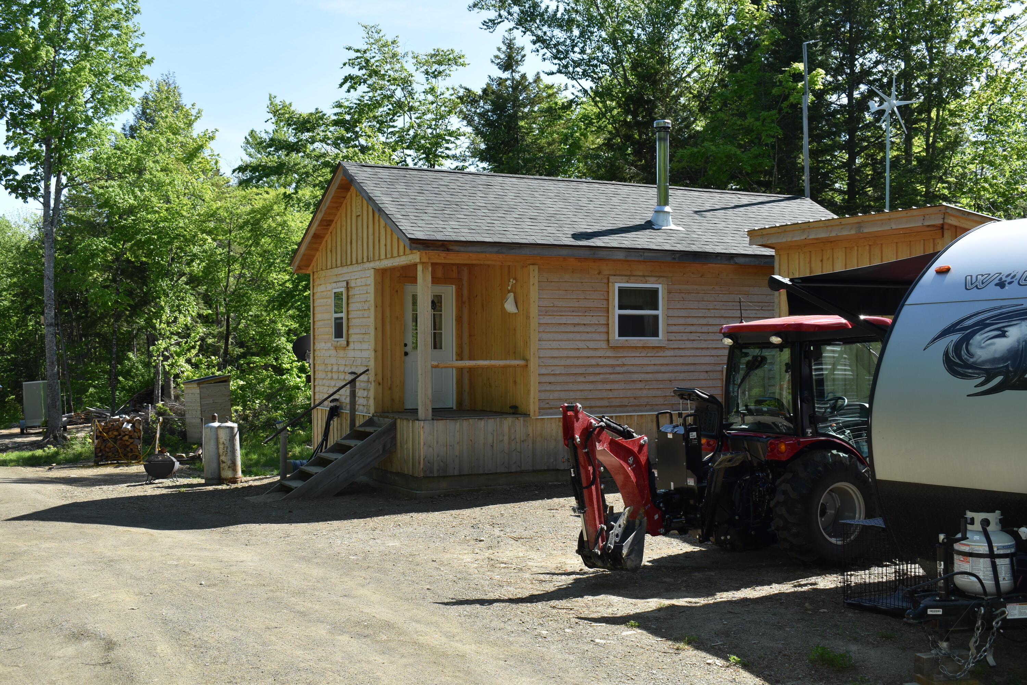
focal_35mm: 39
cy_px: 342
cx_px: 514
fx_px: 1112
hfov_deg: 49.6
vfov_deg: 34.2
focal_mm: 26
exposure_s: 1/200
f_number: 8
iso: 100
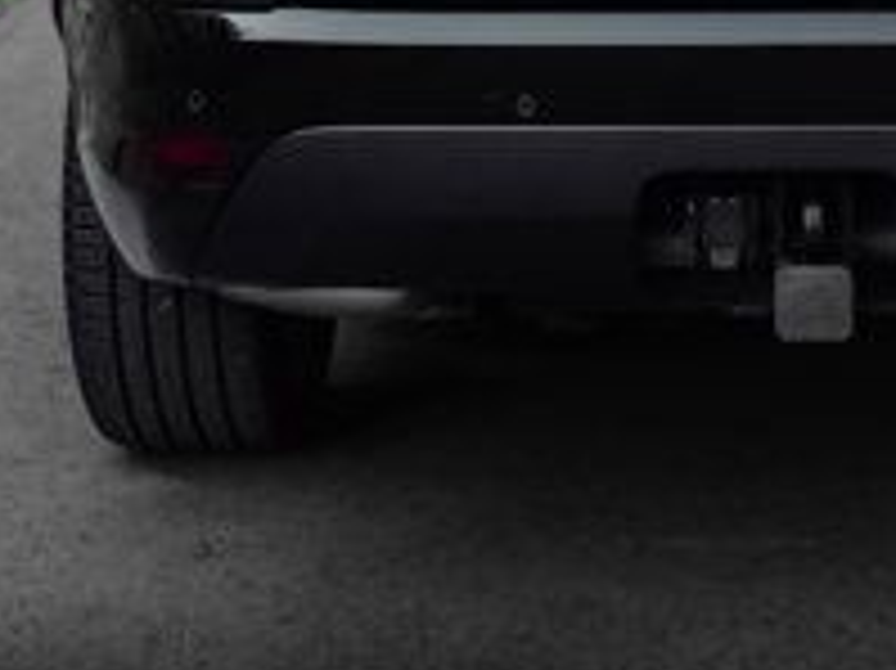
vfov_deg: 11.7
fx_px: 3208
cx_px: 806
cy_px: -173
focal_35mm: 124
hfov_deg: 15.7
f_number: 5
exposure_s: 1/400
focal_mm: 40
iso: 640
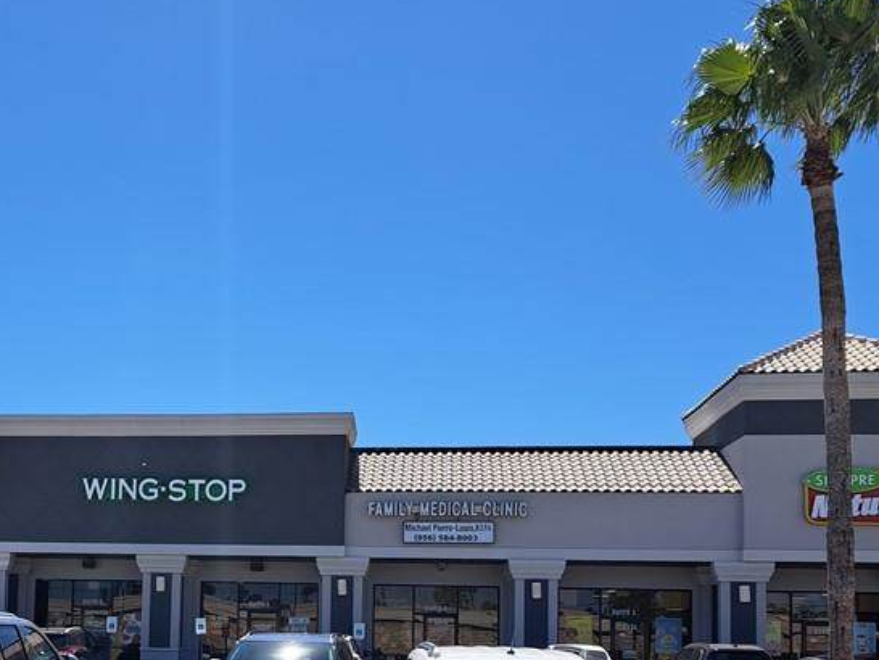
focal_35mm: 45
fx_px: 1143
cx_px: 203
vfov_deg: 31.1
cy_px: 557
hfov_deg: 40.7
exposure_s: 1/1092
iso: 50
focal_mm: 5.23
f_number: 1.8
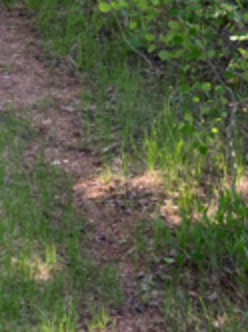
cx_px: 26
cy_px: -60
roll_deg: -0.2
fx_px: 776
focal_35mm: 81
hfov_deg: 17.9
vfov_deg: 22.4
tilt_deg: -6.8
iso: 20
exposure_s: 1/186
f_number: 1.8
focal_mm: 3.99
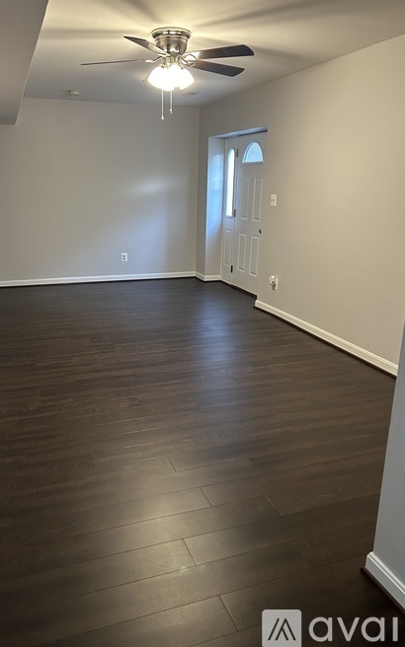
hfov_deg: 44.4
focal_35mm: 28
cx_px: 175
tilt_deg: -16.0
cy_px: 320
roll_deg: -0.7
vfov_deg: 66.5
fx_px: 494
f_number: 1.5
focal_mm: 5.7
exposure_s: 1/60
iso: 250
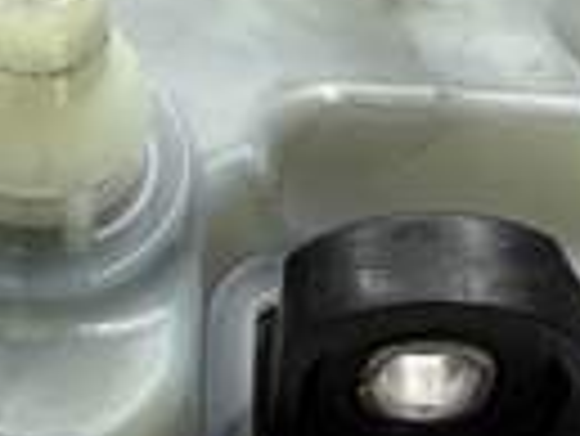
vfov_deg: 12.3
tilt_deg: -39.9
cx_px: 211
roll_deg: +0.2
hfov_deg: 16.5
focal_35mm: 119
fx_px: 1996
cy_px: 429
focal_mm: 2.22
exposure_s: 1/100
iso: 40
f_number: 2.2
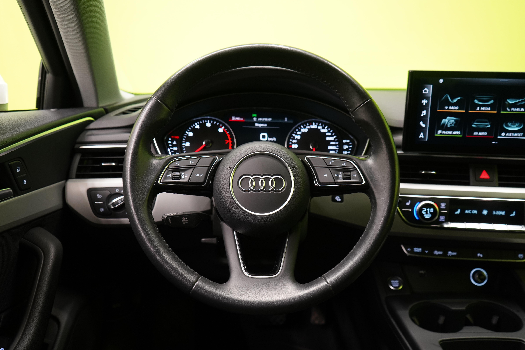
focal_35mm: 30
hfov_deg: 61.9
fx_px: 437
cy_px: 175
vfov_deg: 43.6
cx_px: 262
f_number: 5
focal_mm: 30
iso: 1250
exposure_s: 1/25
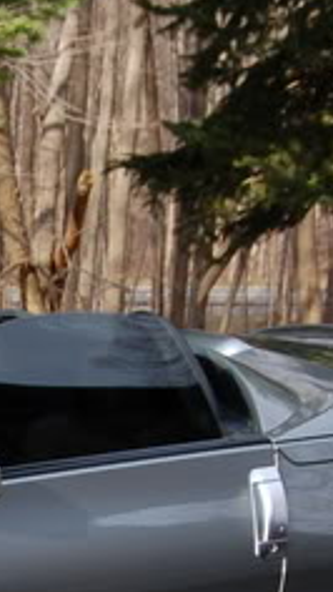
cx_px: -253
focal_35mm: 165
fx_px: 2583
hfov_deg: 7.2
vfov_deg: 12.9
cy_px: 595
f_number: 7.1
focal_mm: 31
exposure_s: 1/200
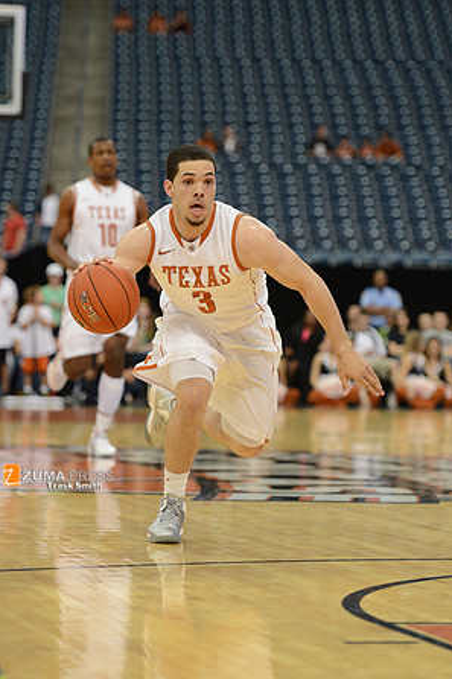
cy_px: 341
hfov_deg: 11.7
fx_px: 2205
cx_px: 227
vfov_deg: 17.5
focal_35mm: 117
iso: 2000
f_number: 2.8
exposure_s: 1/1250
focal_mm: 116
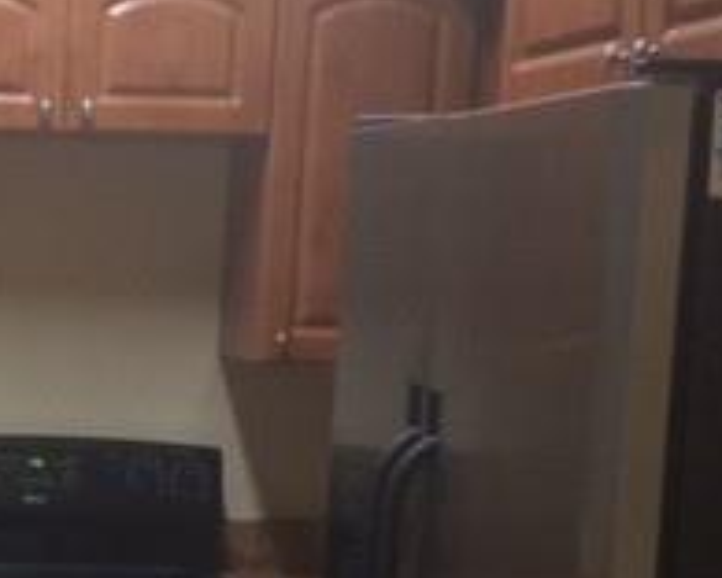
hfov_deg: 19.1
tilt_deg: -7.4
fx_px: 1987
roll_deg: +0.5
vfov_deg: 16.4
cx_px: -200
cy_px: 504
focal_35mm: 93
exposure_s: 1/30
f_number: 2.2
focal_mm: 4.15
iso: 160
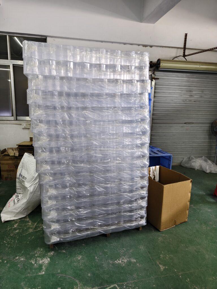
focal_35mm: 23
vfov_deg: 73.9
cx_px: 108
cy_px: 144
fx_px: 192
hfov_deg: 58.9
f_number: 1.88
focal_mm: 5.56
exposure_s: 1/50
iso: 379
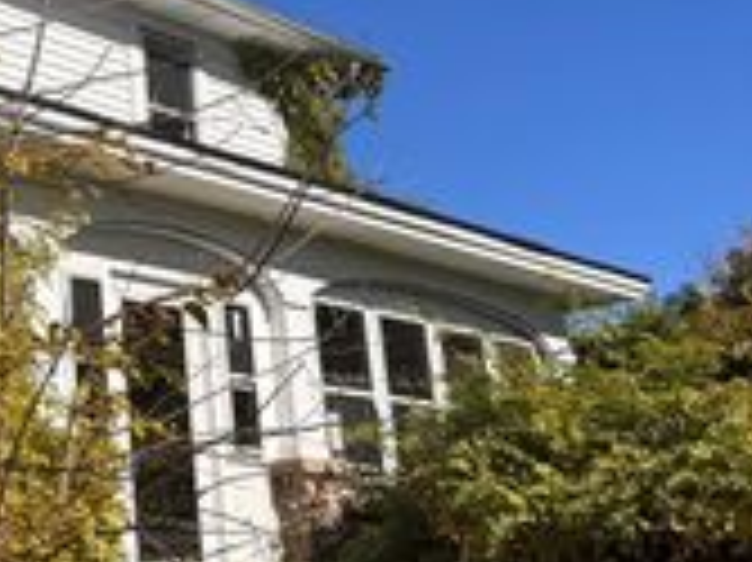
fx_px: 1563
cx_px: -5
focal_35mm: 72
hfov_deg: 25.7
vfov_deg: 20.4
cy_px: 232
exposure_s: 1/4950
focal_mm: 6.76
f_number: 1.78
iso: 80
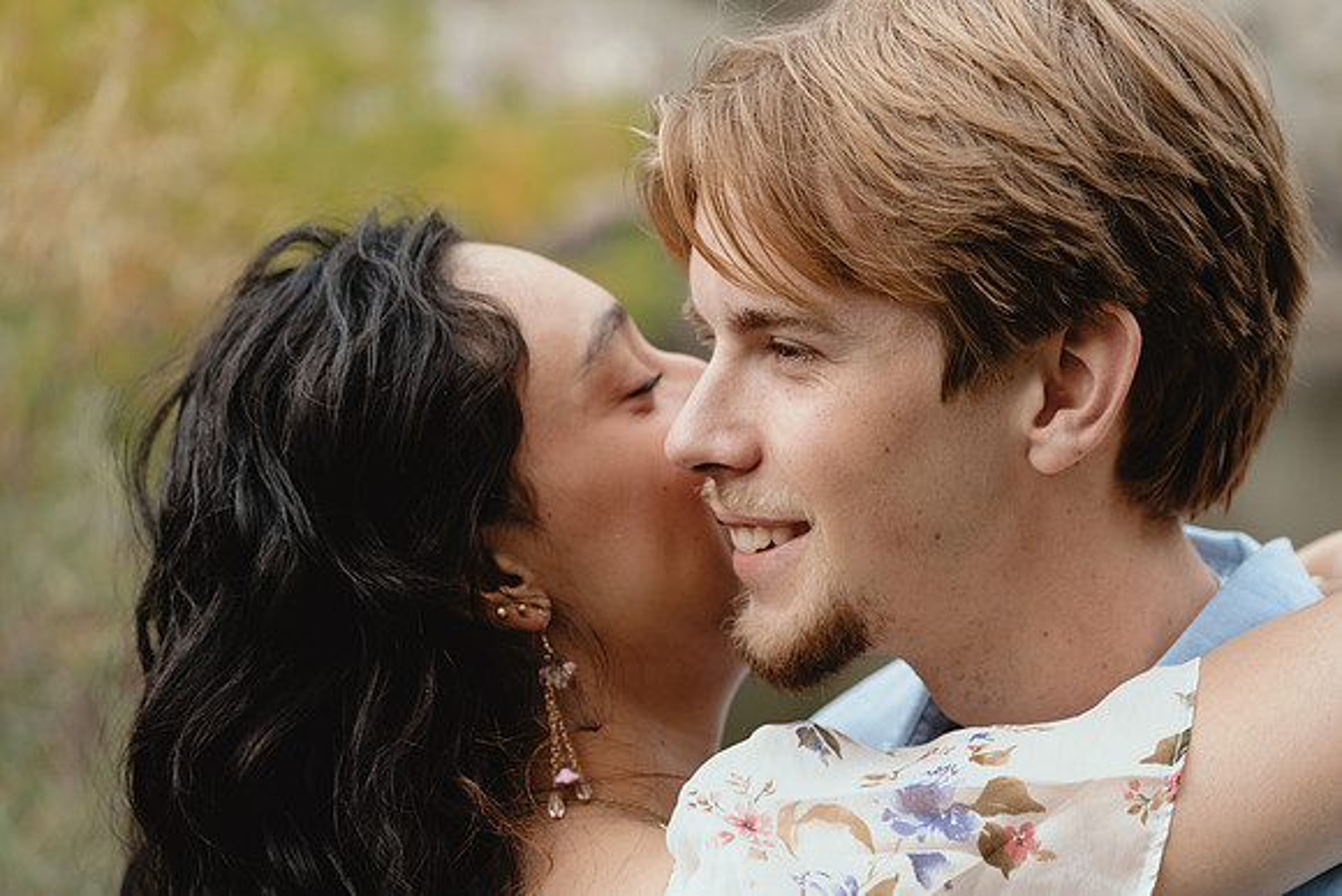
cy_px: 448
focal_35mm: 85
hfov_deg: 23.9
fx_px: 3169
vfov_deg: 16.1
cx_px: 671
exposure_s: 1/250
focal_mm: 85
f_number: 4.5
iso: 800
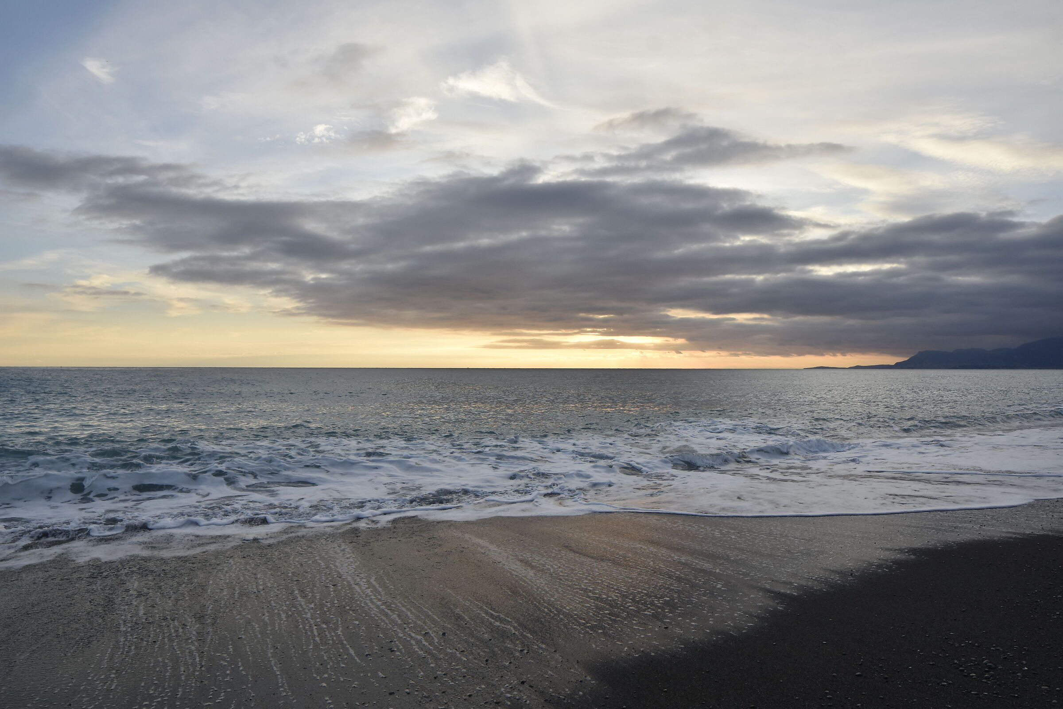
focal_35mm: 21
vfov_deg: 59.5
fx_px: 620
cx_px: 532
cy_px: 354
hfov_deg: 81.2
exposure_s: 1/500
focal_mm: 14
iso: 280
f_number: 8
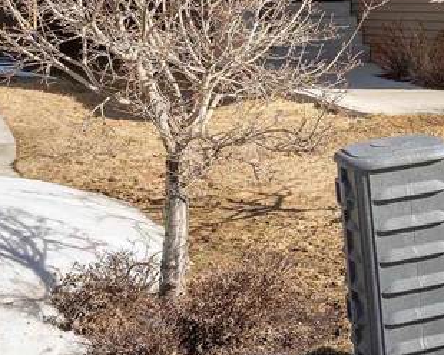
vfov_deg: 15.5
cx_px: 679
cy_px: -145
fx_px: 1222
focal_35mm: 93
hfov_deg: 18.2
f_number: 5.6
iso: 200
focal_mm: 24
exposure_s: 1/350
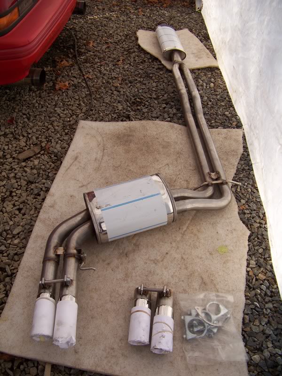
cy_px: 188
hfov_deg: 39.7
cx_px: 141
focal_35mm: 36
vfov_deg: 51.4
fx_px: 391
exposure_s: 1/250
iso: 64
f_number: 2.8
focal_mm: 5.85
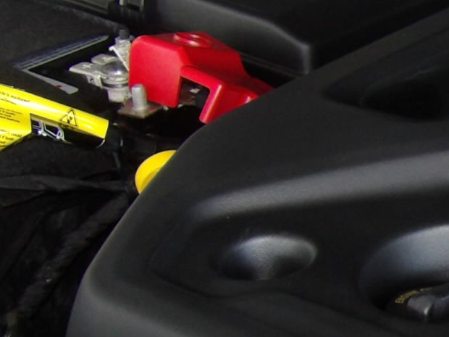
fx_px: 2114
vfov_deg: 9.0
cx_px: 632
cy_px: 354
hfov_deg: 11.7
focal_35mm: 163
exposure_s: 1/30
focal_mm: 7
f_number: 3.7
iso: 200
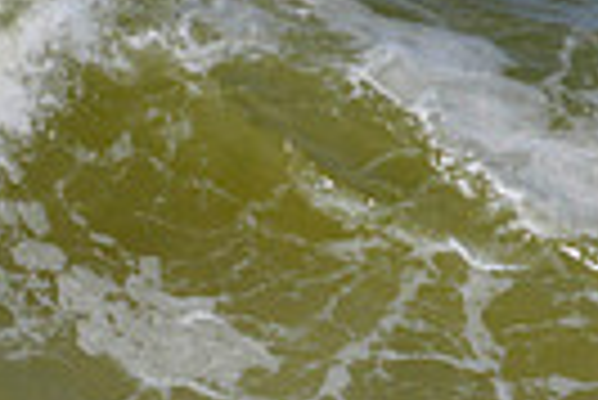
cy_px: 488
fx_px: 58035
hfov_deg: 0.6
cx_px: 72
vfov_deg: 0.4
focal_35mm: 3490
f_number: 11
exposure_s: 1/2000
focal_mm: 800
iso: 400
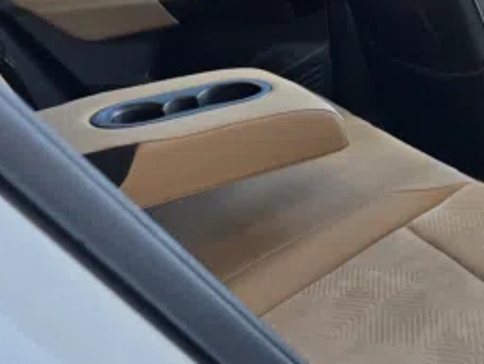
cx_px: 542
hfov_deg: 30.0
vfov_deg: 25.5
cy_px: 107
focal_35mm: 57
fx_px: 798
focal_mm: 6.3
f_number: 1.7
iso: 80
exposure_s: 1/180
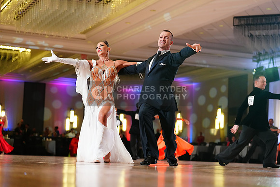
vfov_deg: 18.4
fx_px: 576
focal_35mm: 74
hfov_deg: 27.3
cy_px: 94
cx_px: 140
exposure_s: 1/640
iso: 3200
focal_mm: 74
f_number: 3.2
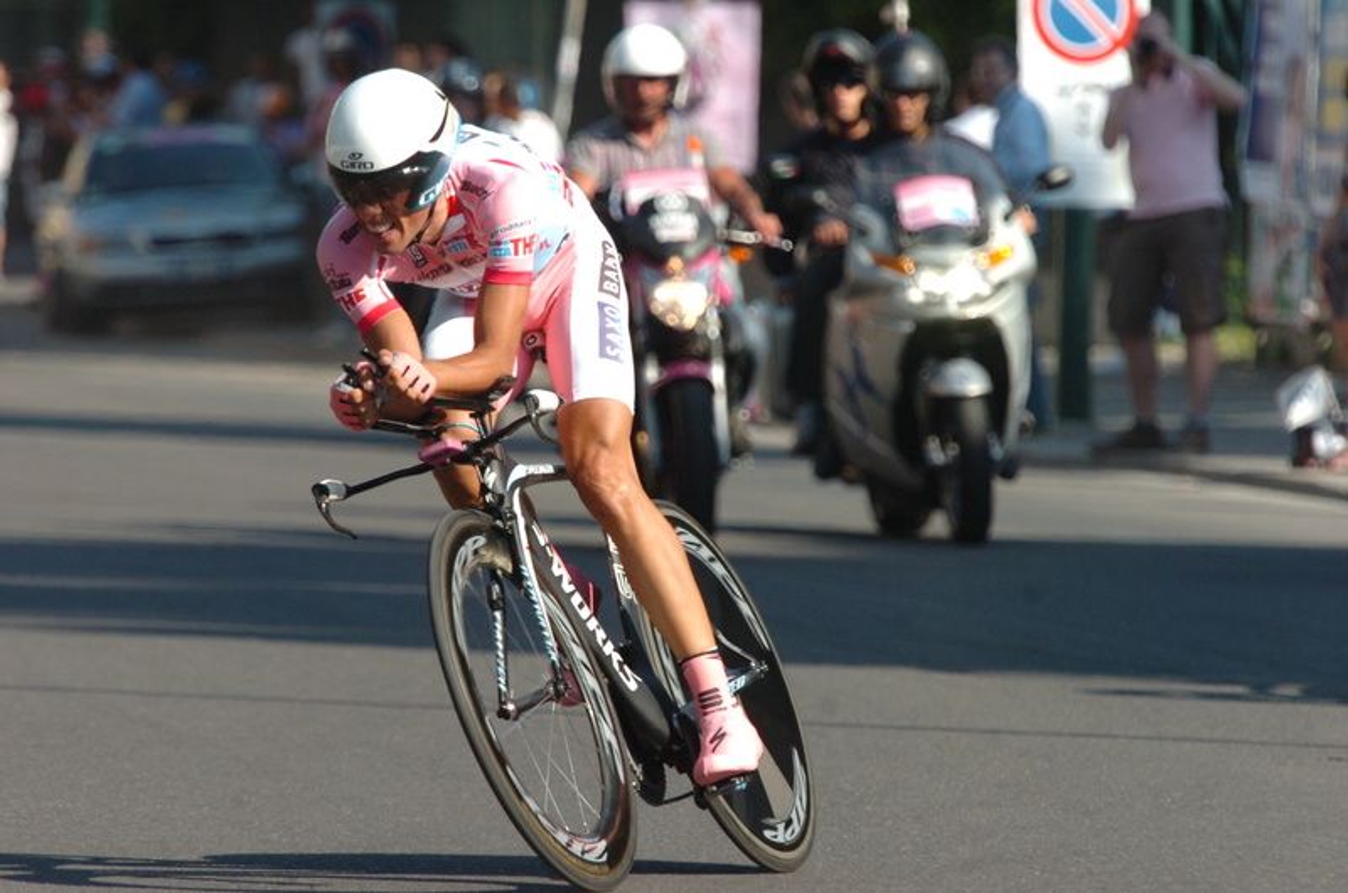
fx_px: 17937
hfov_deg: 4.3
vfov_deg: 2.9
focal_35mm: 480
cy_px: 446
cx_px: 674
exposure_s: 1/1000
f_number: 6.7
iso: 640
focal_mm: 320
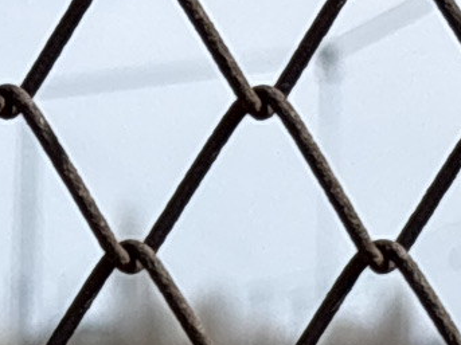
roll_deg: -0.1
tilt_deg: -6.7
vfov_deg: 4.8
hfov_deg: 6.5
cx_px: -106
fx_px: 4034
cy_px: 874
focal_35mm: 303
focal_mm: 5.96
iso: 32
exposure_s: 1/2778
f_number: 1.6
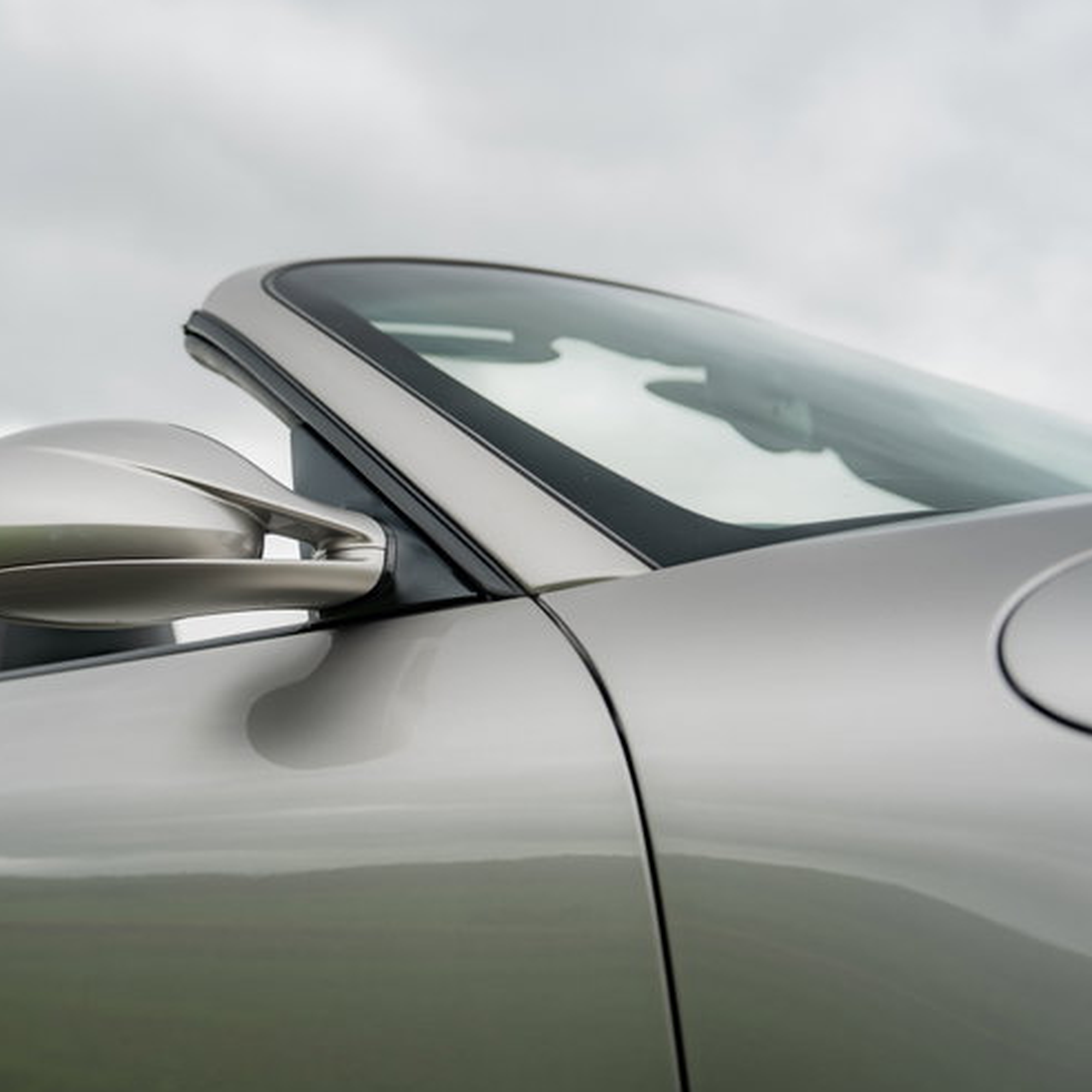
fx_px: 1749
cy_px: 548
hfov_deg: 34.3
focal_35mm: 49
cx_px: 345
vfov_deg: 34.7
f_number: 2.8
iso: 100
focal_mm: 37
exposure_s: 1/250
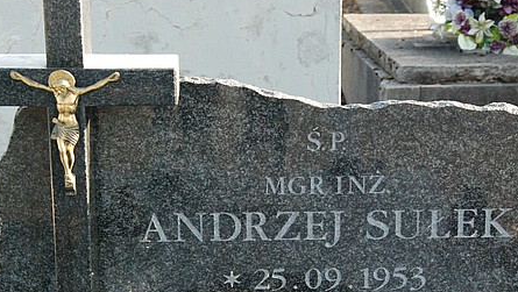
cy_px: 233
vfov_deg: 10.7
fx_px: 1553
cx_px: 264
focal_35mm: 113
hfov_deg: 18.9
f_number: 9
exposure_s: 1/320
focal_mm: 50
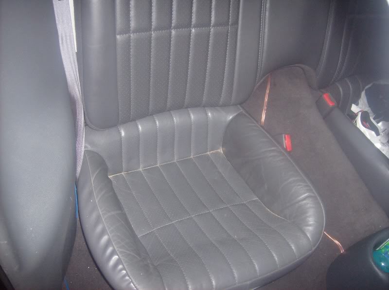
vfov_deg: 39.5
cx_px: 194
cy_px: 145
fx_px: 404
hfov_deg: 51.5
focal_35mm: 36
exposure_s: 1/60
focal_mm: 6
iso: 200
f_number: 2.8
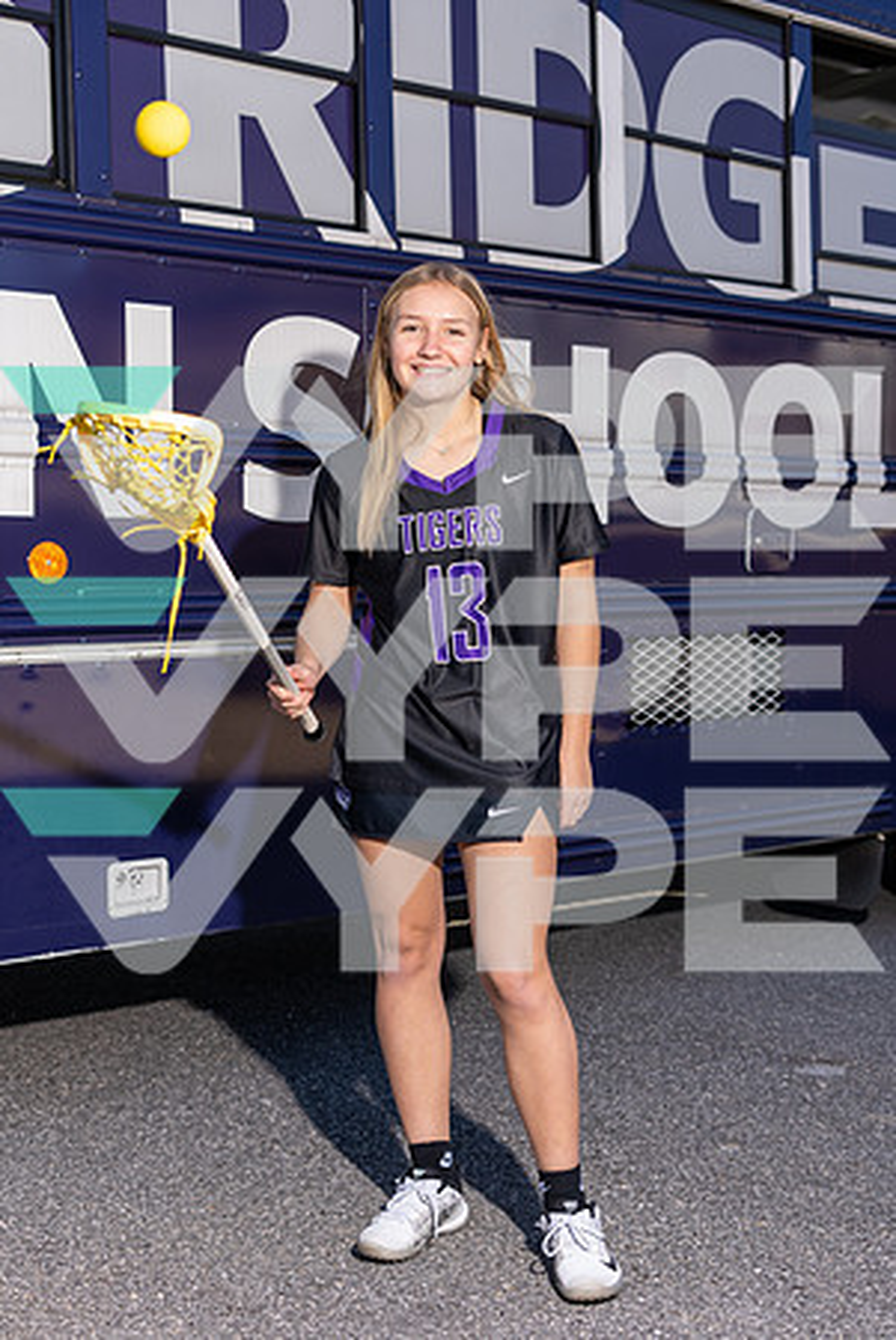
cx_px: 448
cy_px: 670
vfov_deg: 39.6
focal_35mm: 50
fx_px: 1862
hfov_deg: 27.1
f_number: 3.5
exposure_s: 1/640
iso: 64
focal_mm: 50
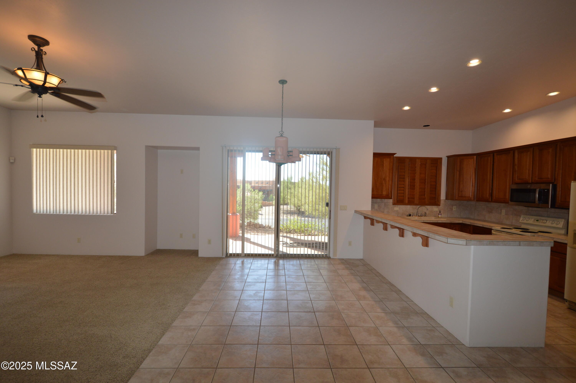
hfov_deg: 100.4
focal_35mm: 15
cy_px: 192
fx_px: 240
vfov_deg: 77.2
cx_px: 288
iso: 400
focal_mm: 10
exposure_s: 1/100
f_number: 4
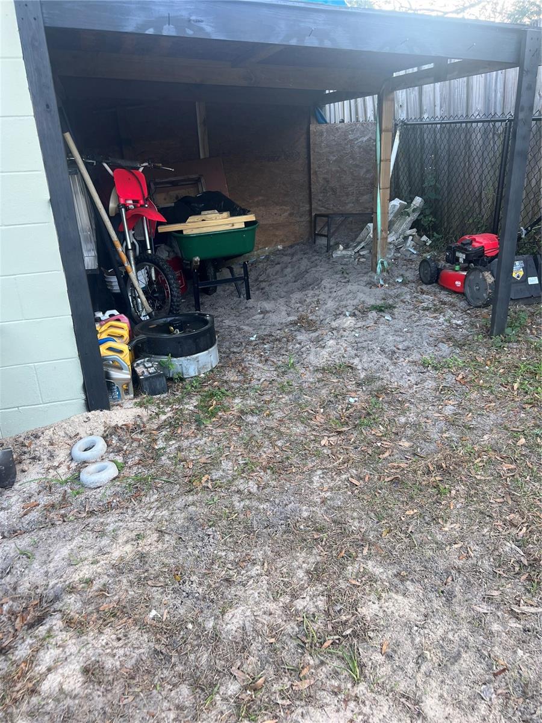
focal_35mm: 26
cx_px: 271
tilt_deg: -21.3
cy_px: 362
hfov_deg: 53.1
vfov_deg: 67.3
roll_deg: +3.1
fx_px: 543
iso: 32
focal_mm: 5.7
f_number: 1.5
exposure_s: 1/132
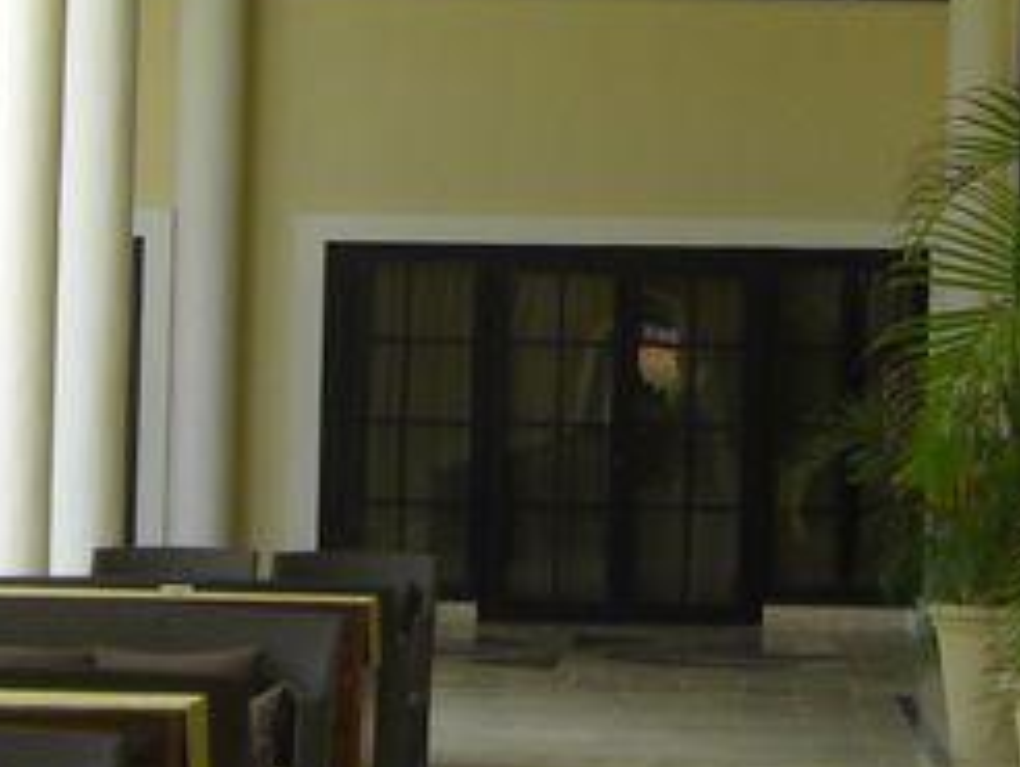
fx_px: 4660
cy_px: -37
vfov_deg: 9.3
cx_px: 780
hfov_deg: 12.5
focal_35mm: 158
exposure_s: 1/320
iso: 64
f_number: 2.7
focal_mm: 6.2
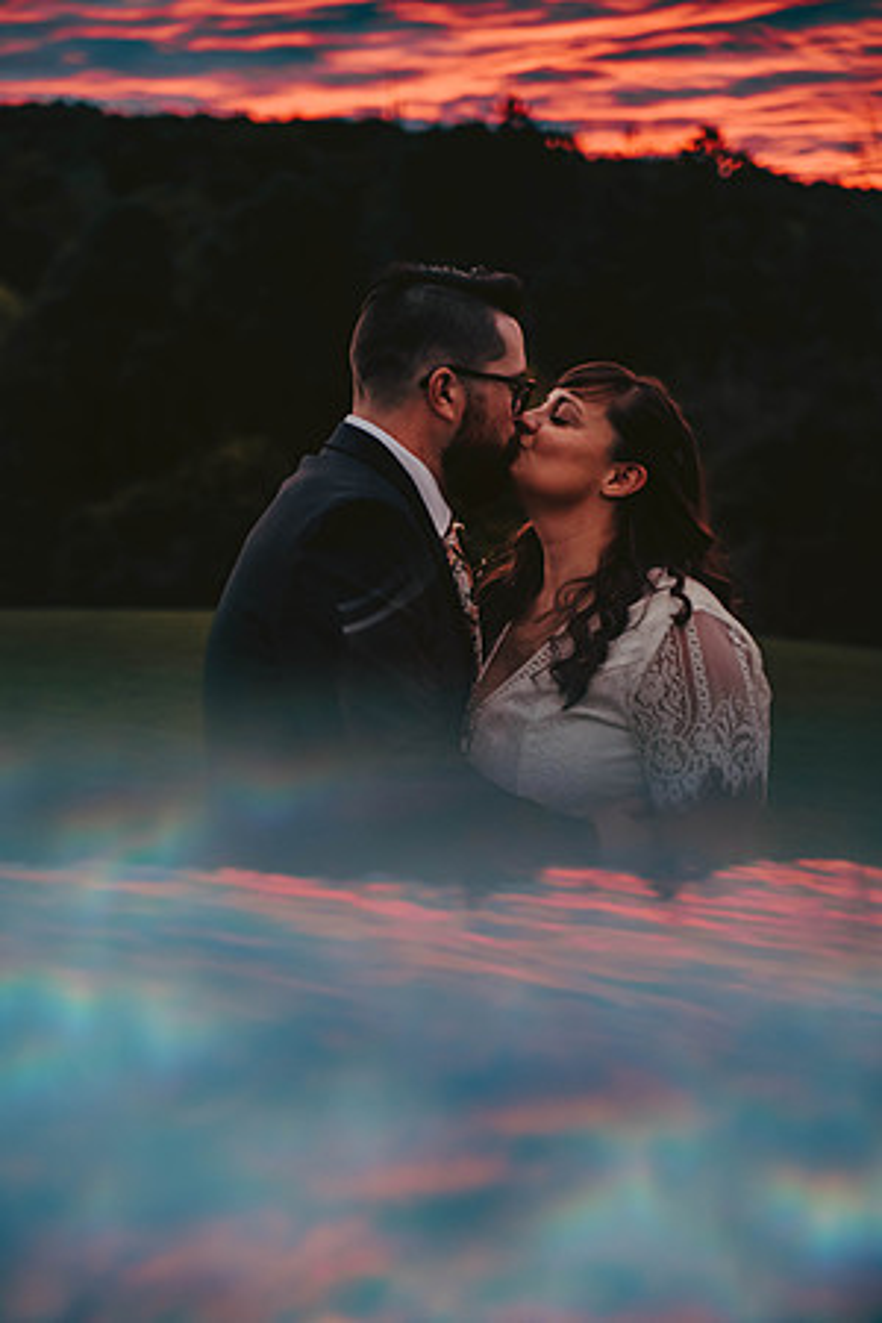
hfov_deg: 18.2
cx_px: 441
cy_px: 662
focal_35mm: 75
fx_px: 2756
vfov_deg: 27.0
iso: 1250
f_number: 2.8
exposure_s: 1/100
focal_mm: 75
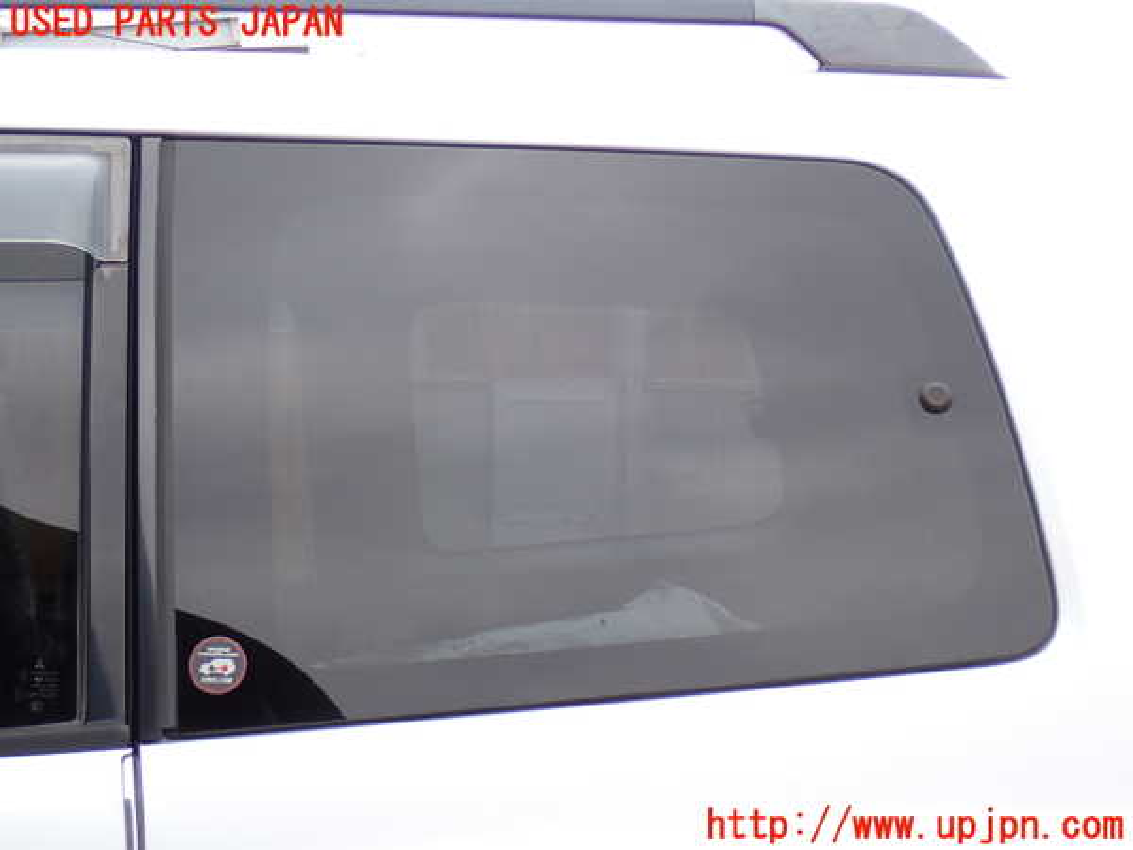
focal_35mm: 62
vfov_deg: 23.7
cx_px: 566
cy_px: 425
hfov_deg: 31.2
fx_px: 2029
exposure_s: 1/125
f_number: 3.6
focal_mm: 11.09
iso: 125
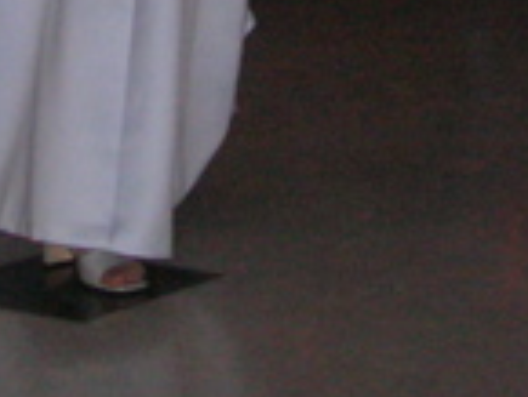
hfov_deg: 8.9
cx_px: -44
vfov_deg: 6.5
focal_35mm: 220
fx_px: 3358
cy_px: -441
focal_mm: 8.4
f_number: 3.3
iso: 200
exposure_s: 1/60.1
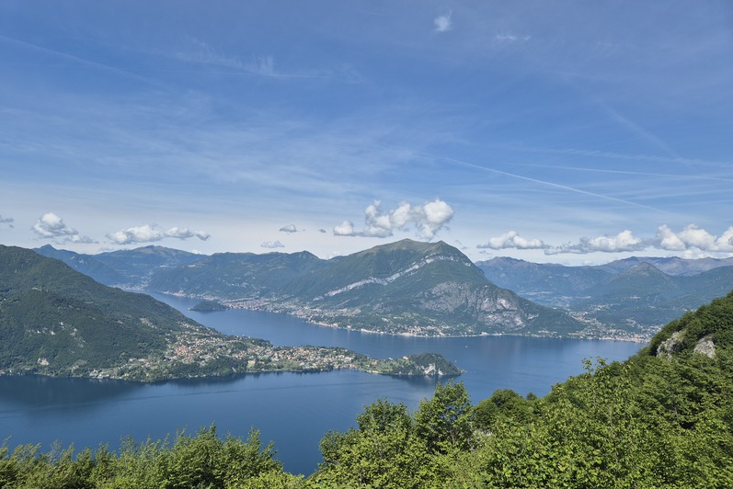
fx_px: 489
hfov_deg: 73.7
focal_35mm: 24
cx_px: 366
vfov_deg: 53.0
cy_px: 273
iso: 25
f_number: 1.8
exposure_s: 1/2400
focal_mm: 5.4
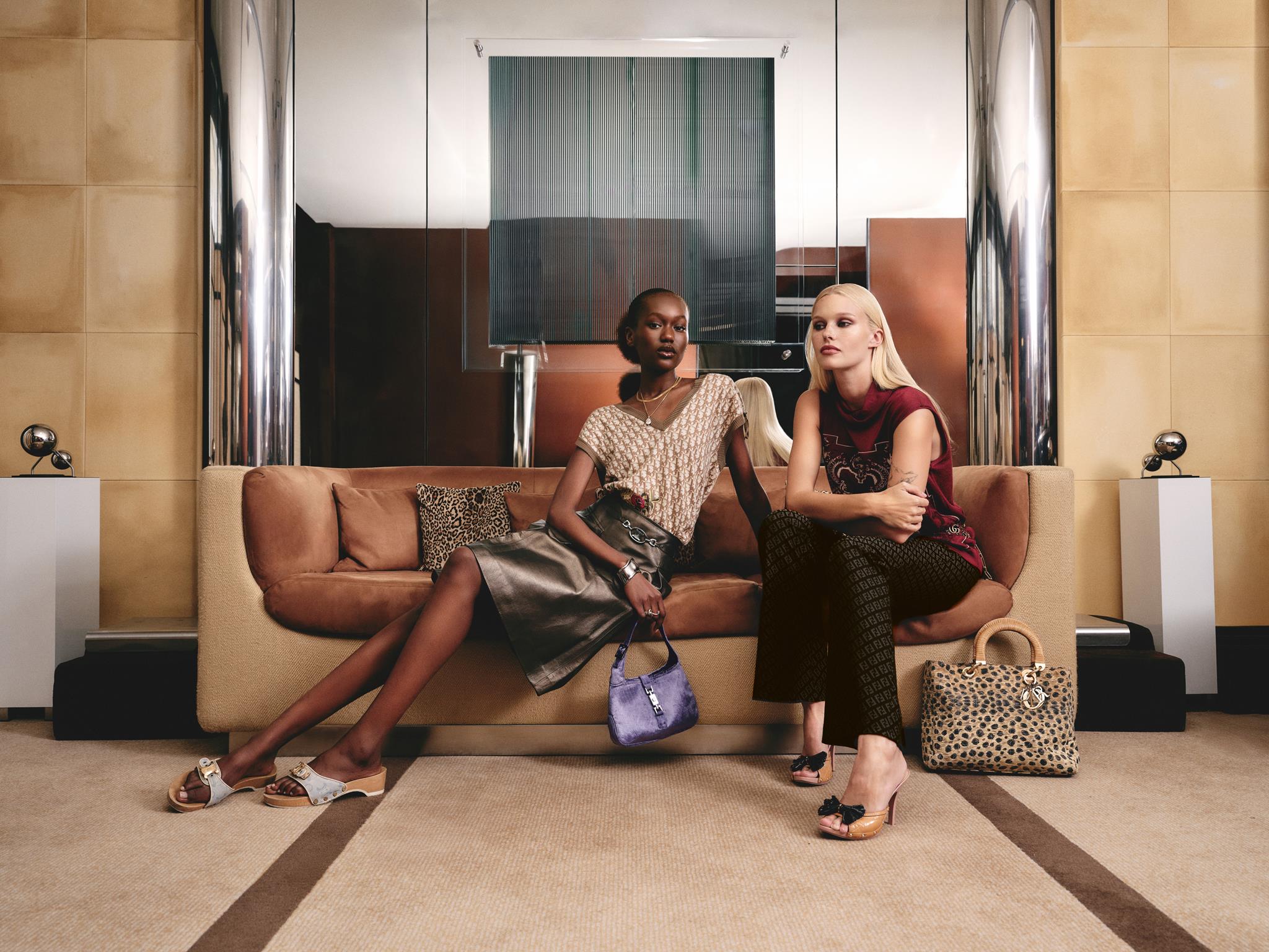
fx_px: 1063
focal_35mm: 29
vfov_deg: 48.2
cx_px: 634
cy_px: 476
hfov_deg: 61.7
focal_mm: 36.9
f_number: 8
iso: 800
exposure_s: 1/125
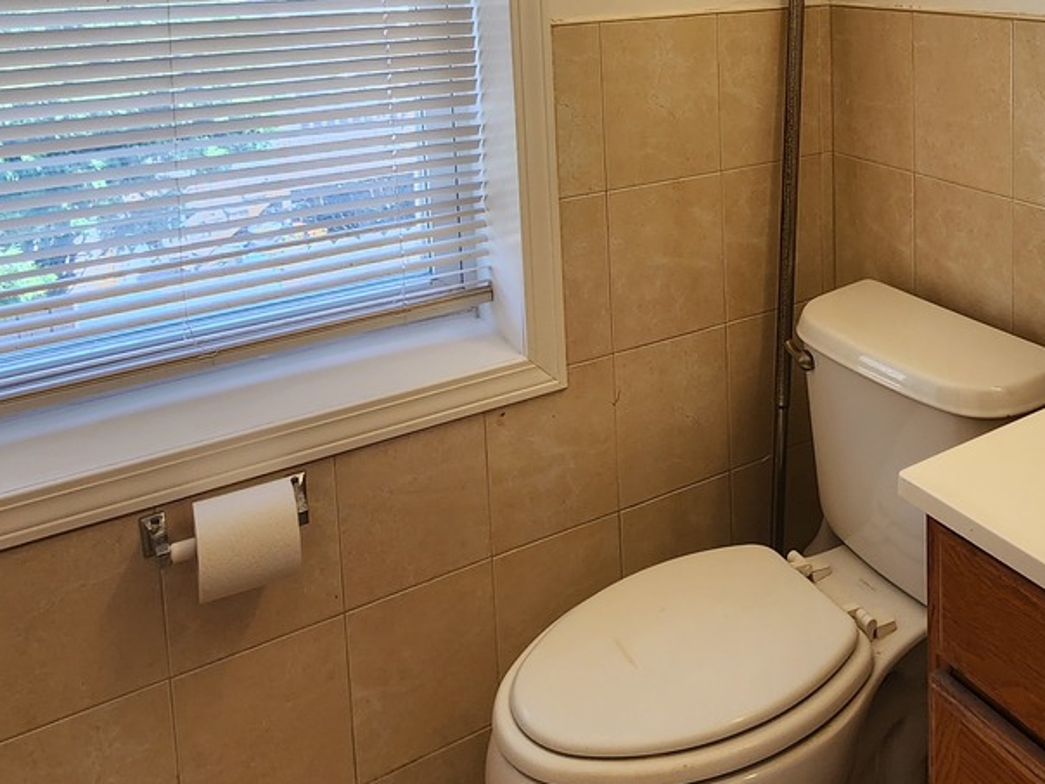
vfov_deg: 41.1
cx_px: 754
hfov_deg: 56.1
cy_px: 47
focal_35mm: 31
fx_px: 936
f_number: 2.2
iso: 80
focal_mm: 2.2
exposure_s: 1/120
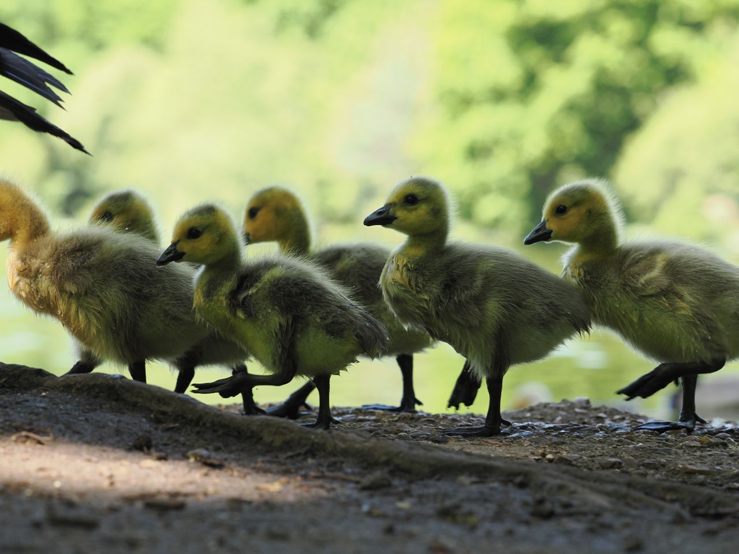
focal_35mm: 150
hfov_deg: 13.2
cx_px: 370
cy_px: 277
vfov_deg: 9.9
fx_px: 3202
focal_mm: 75
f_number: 4.5
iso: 500
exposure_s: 1/400
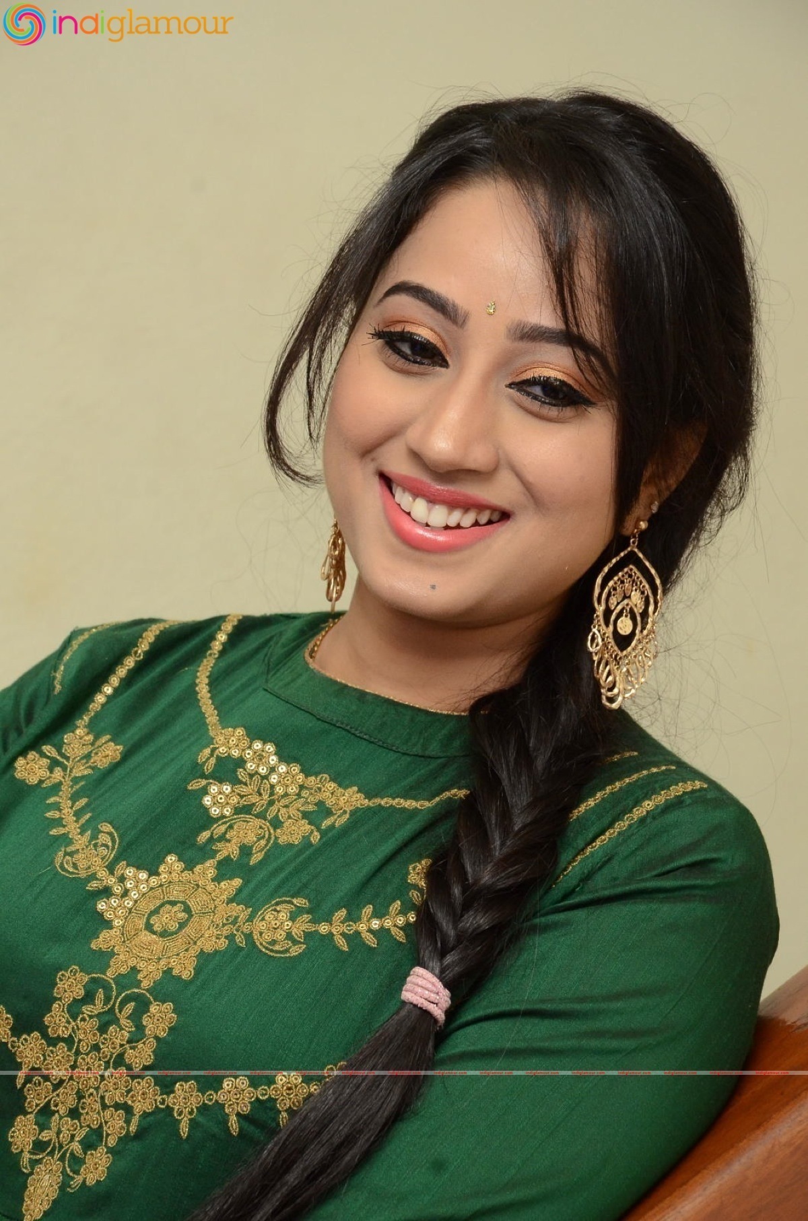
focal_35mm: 147
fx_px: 4973
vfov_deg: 14.0
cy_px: 610
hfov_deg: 9.3
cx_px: 404
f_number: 7.1
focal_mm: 98
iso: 1600
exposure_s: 1/125
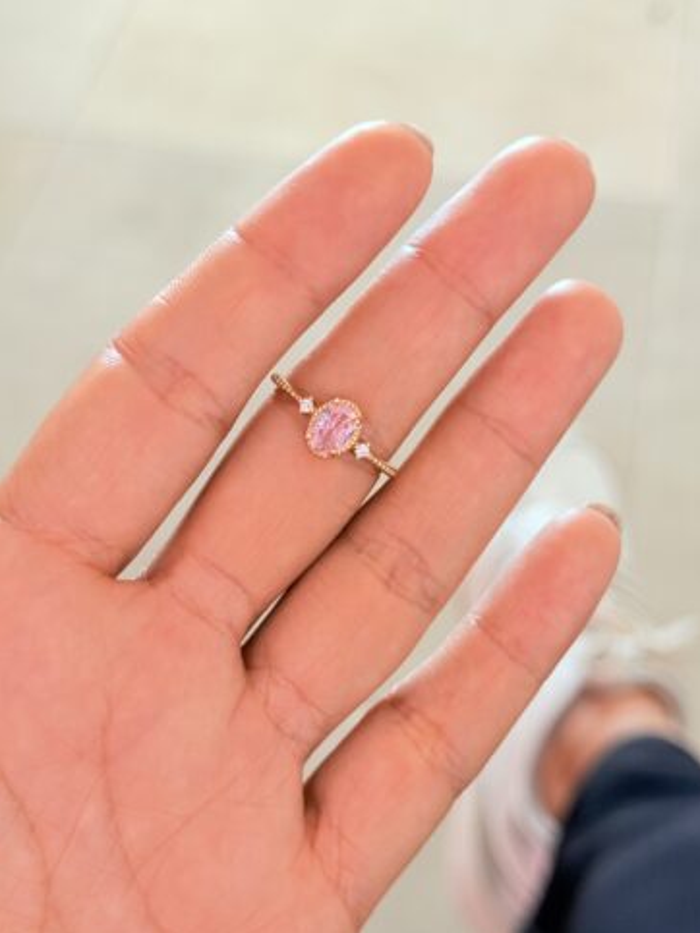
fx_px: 1538
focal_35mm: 57
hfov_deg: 25.6
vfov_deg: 33.8
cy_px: 459
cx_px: 321
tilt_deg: -48.3
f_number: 1.78
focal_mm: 6.76
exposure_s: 1/60
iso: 200
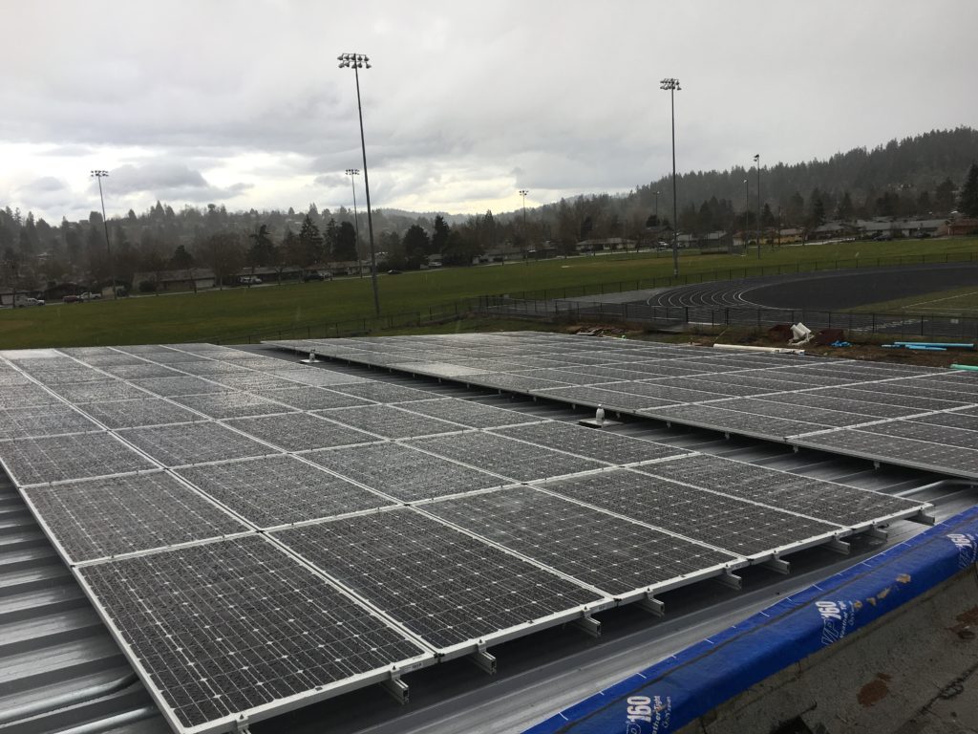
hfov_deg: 61.7
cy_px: 367
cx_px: 489
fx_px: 819
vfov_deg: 48.2
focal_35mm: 29
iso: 25
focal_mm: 4.15
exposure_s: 1/398
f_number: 2.2
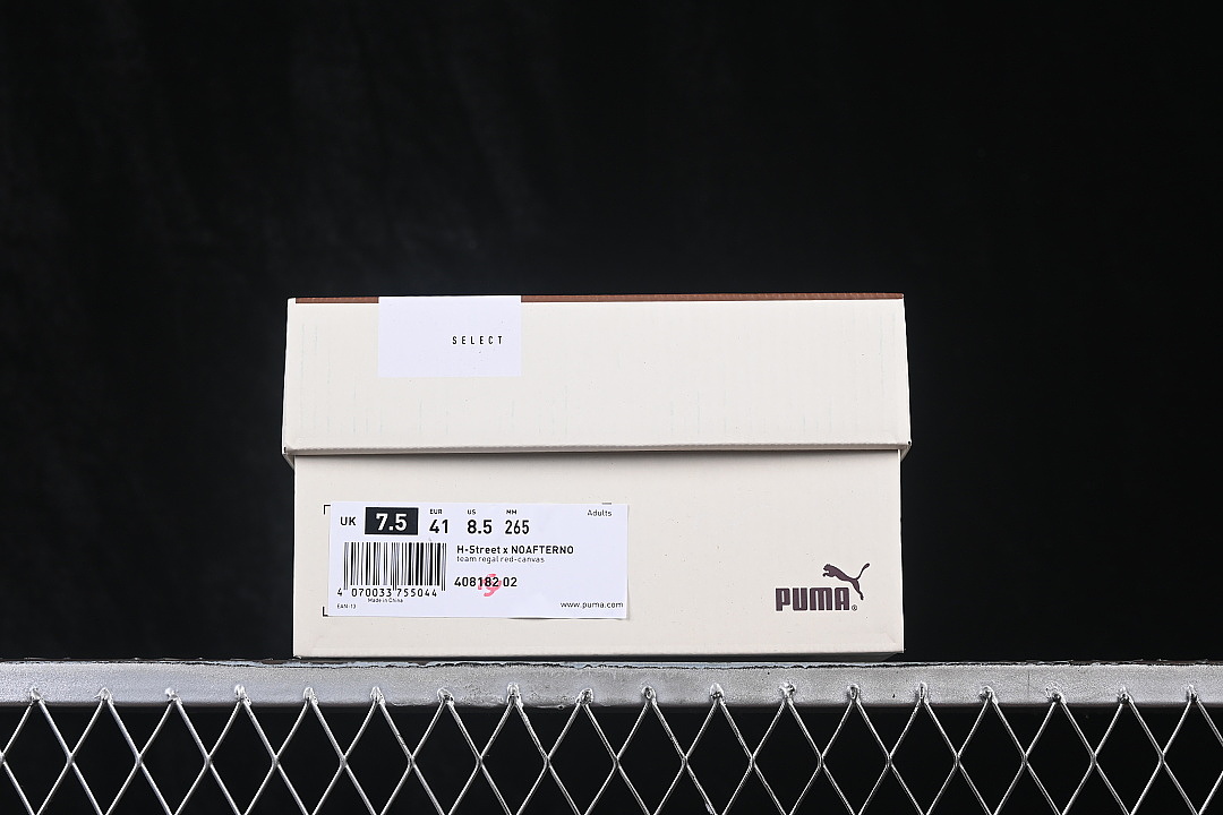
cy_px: 408
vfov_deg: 18.2
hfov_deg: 27.0
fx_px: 2548
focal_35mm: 75
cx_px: 612
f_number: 8
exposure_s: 1/80
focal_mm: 50
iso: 160
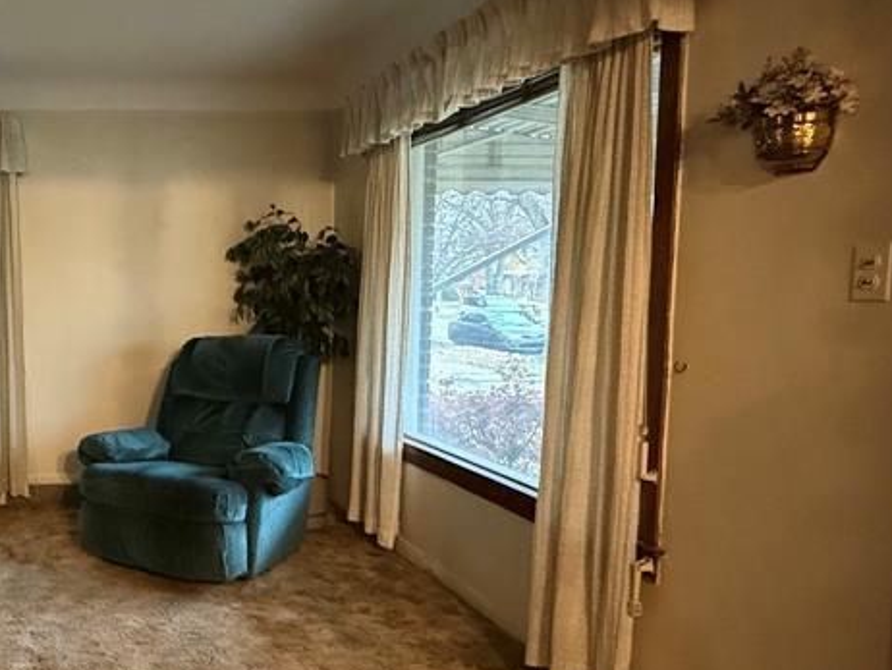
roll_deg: +0.8
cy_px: 355
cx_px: 87
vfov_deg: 45.5
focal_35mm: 31
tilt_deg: -4.5
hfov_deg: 51.4
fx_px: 799
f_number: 2.2
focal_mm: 2.22
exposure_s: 1/40
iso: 1250
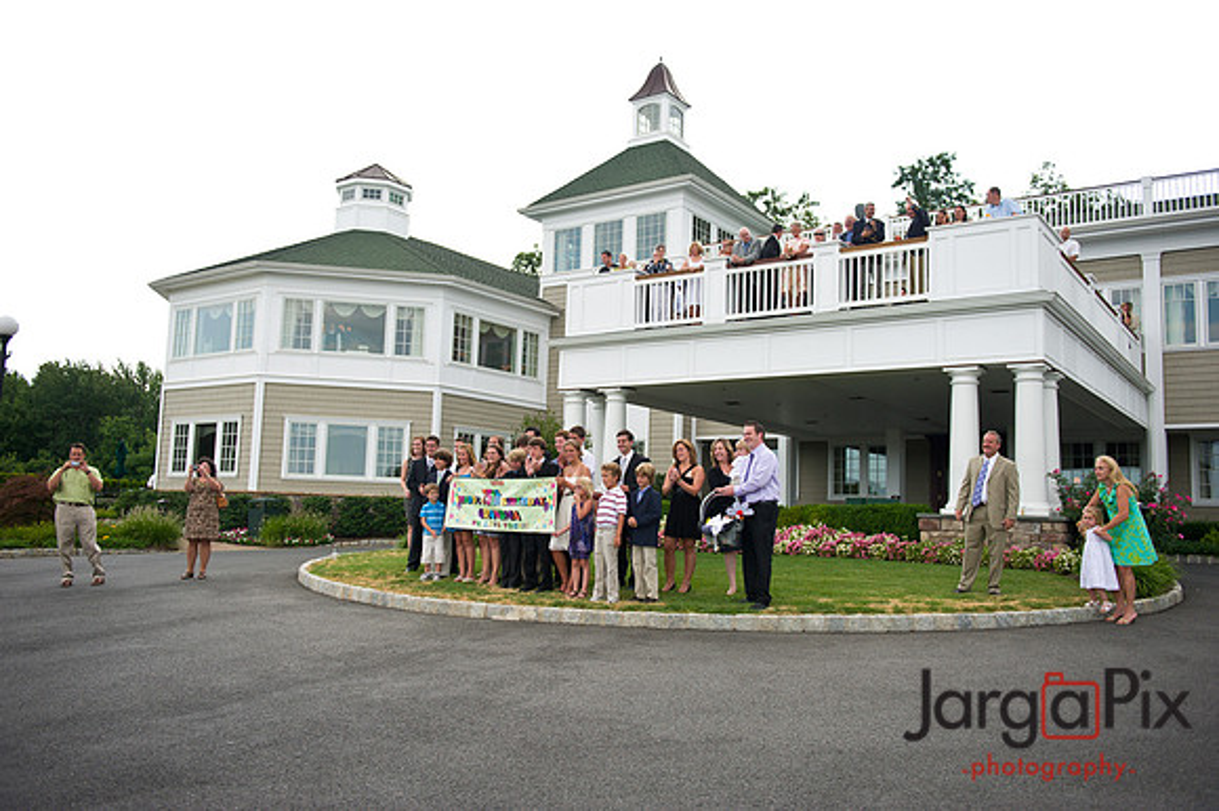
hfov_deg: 60.3
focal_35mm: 31
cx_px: 610
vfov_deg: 42.3
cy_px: 406
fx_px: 1049
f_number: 3.2
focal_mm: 31
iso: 200
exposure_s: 1/800
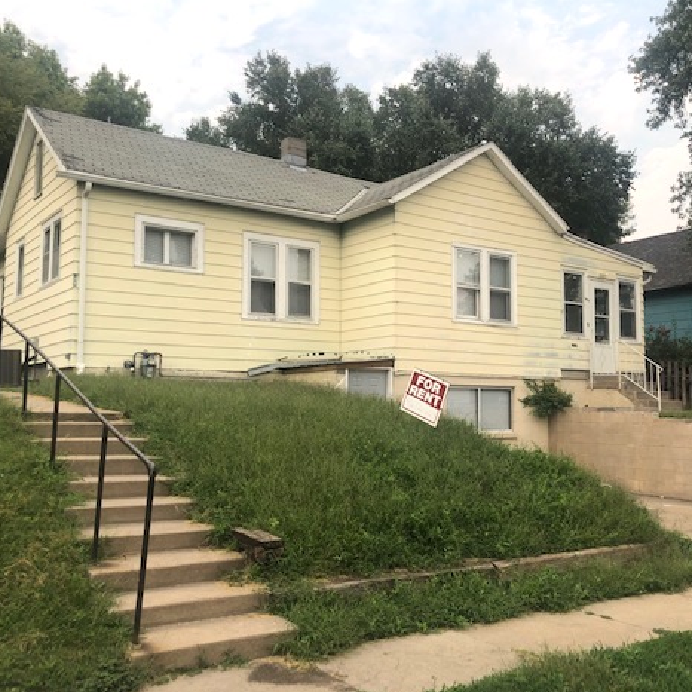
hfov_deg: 48.3
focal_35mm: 34
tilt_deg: +6.2
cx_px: 392
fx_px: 769
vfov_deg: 48.5
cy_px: 345
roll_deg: -0.2
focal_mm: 4
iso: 20
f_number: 1.8
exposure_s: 1/331
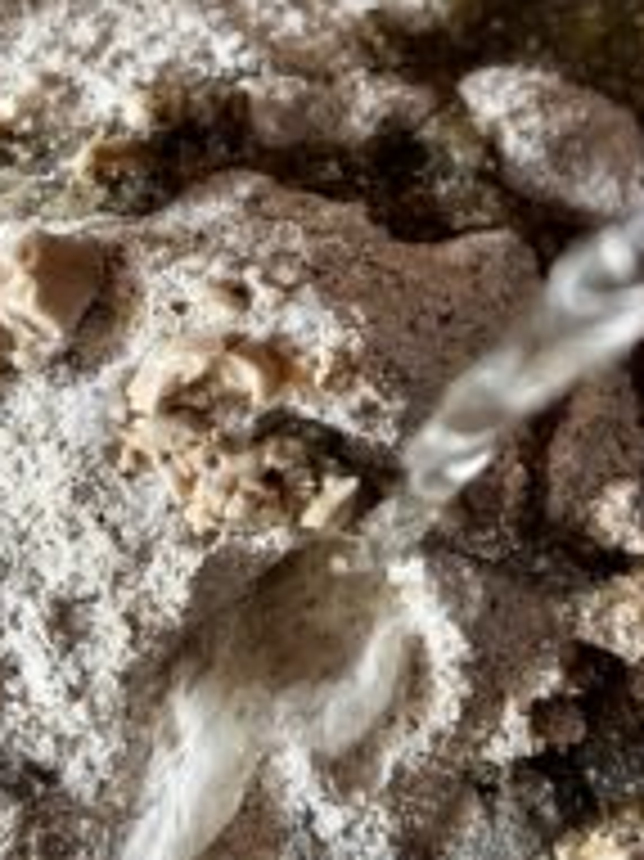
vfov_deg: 33.0
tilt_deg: -70.5
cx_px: 378
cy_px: 304
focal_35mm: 58
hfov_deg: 25.2
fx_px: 1440
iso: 125
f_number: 1.5
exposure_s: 1/121
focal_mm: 5.7
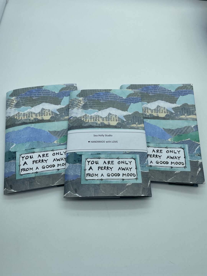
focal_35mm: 26
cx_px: 104
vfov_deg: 67.3
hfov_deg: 53.1
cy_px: 138
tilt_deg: -64.2
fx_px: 207
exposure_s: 1/759
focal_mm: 4.2
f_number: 1.6
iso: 32
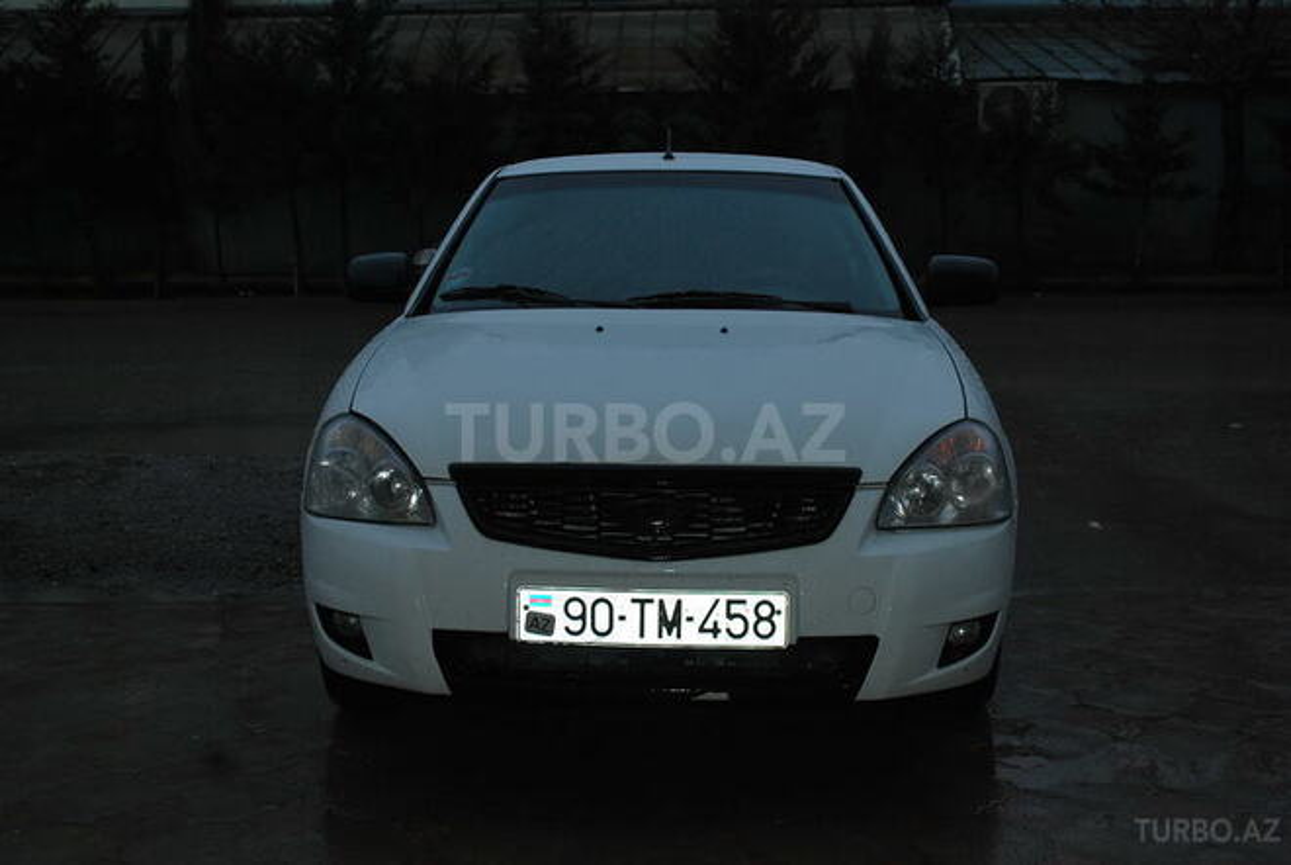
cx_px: 646
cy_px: 432
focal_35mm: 44
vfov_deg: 30.9
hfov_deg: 44.9
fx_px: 1562
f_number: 4.8
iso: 200
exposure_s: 1/60
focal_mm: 29
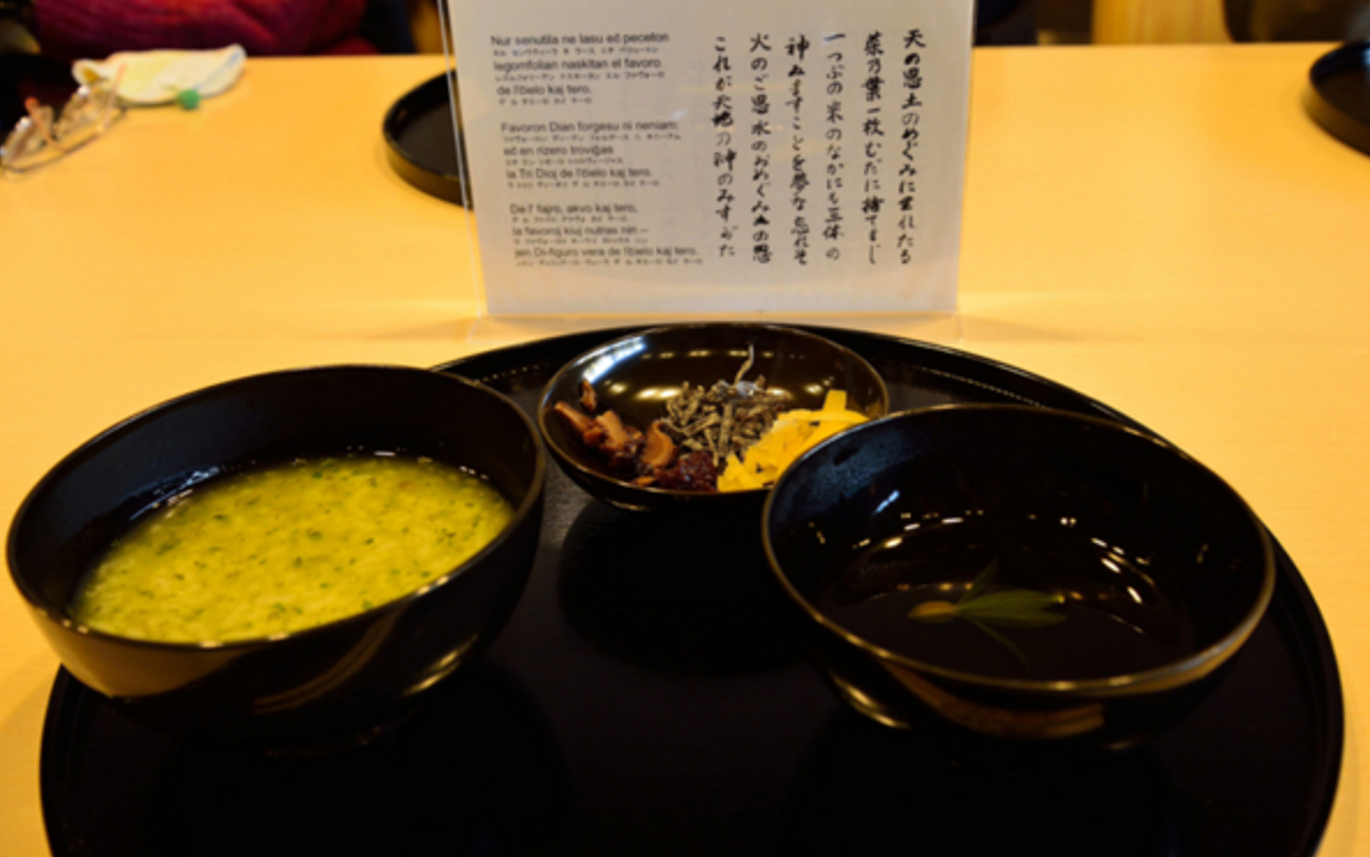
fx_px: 1232
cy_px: 450
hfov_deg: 58.1
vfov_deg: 38.3
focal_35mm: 33
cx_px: 691
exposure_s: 1/25
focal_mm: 32
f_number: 6.3
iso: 800
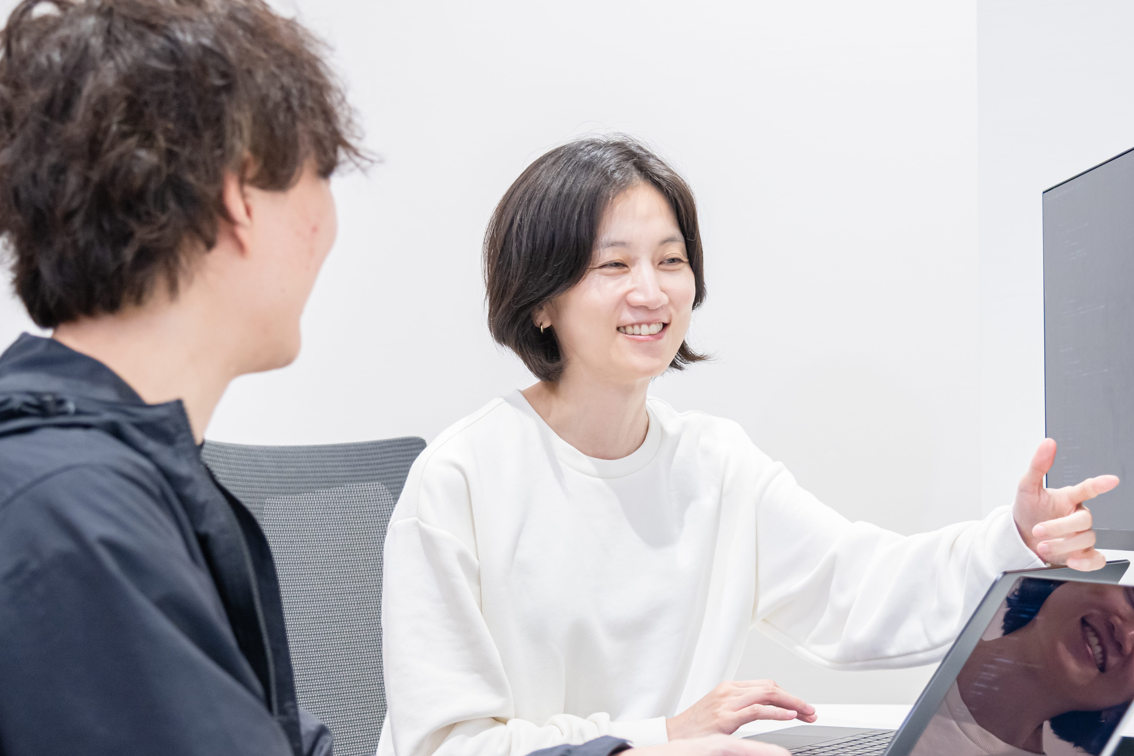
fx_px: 2362
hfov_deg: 27.0
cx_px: 577
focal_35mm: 75
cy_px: 397
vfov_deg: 18.2
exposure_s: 1/100
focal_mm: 48
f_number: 4
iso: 1250
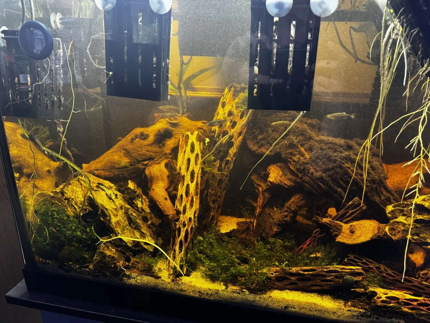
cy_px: 162
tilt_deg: -20.0
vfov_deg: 56.8
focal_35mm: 24
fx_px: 298
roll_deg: -1.5
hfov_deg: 71.6
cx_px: 215
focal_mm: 6.76
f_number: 1.78
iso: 640
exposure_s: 1/60
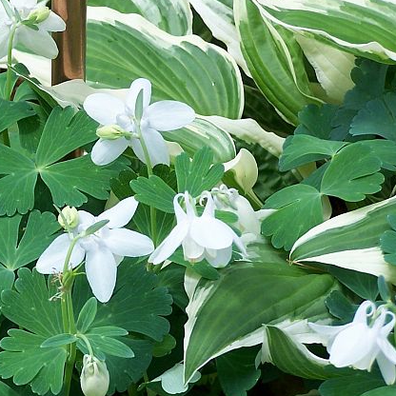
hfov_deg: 7.4
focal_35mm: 236
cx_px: 65
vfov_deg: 7.4
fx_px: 3054
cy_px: 204
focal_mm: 23.1
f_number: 3.2
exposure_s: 1/500
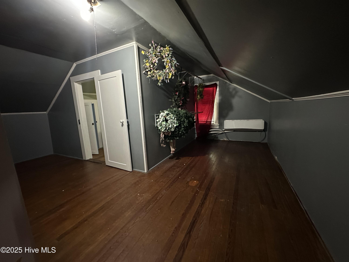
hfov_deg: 102.1
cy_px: 131
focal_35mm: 14
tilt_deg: -9.6
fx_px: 141
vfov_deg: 85.7
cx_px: 174
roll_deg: +2.5
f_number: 2.2
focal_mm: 2.22
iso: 1000
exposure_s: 1/30
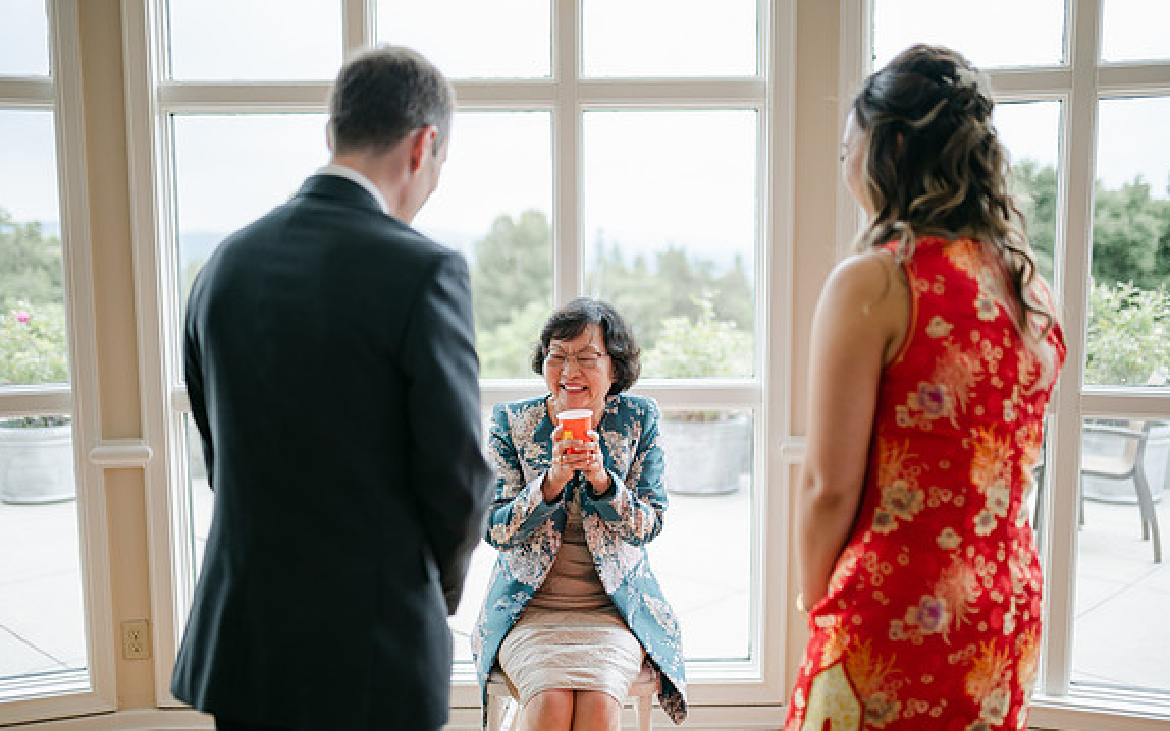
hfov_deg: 54.0
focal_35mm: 36
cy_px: 389
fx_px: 1148
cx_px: 583
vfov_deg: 35.3
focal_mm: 35
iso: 100
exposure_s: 1/1000
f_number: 1.4
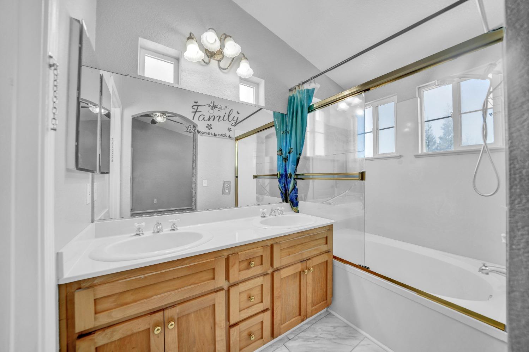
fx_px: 176
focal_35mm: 12
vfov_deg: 90.0
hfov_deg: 112.6
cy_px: 176
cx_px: 264
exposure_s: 1/6
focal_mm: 12
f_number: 4.5
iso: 100
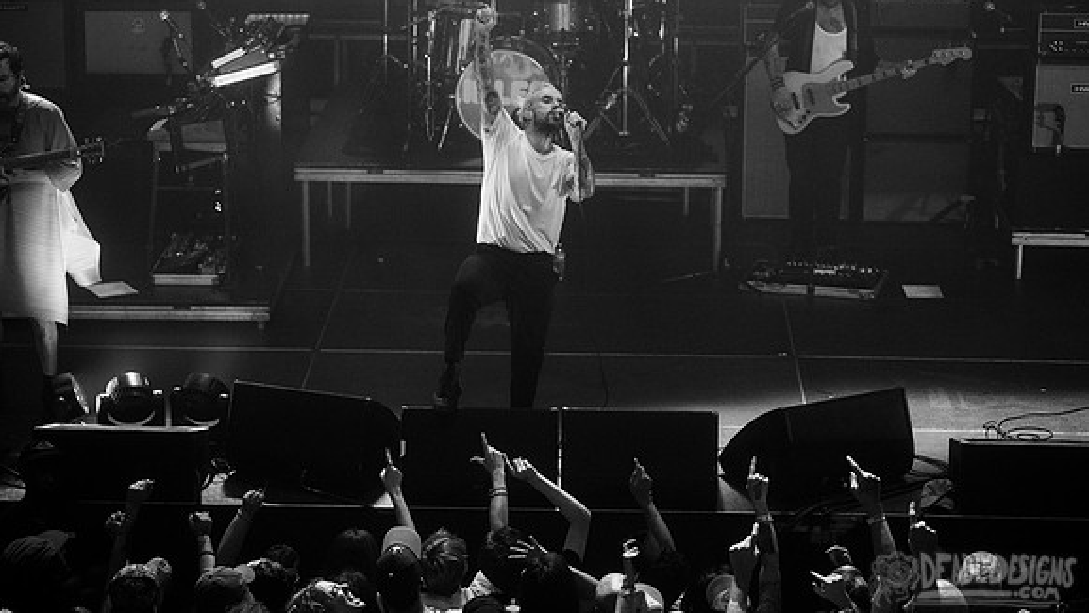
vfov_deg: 12.1
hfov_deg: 21.4
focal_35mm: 100
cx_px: 545
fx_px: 2889
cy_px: 254
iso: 2500
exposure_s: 1/500
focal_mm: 95
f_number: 3.2
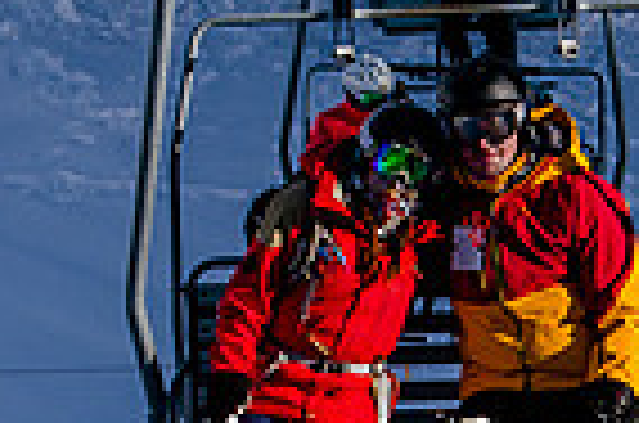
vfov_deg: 3.2
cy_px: 358
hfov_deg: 4.9
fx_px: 7491
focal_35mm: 423
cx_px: 516
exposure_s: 1/1250
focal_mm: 52
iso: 200
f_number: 5.6
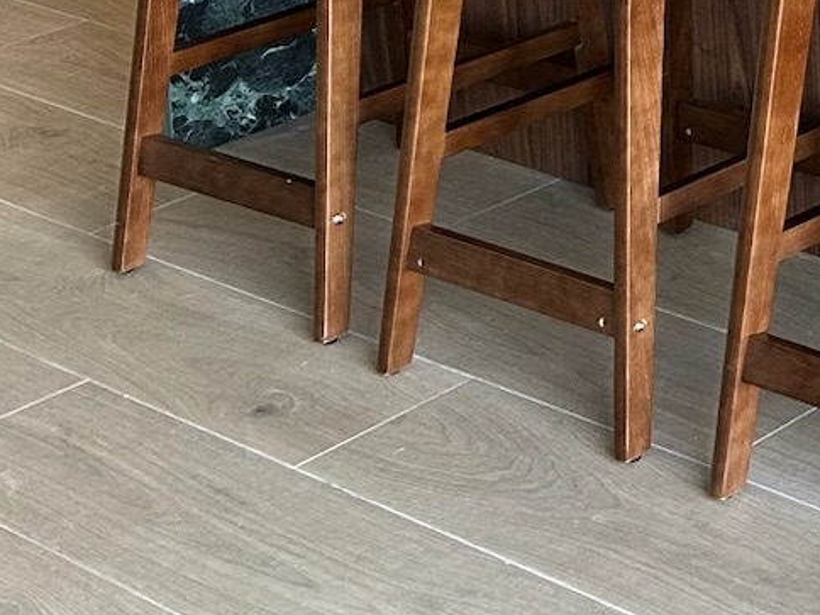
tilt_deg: -7.6
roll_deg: +0.1
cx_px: 1460
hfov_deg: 15.5
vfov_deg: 12.1
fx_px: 2606
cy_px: -576
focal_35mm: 110
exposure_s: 1/98
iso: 125
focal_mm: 5.7
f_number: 1.5
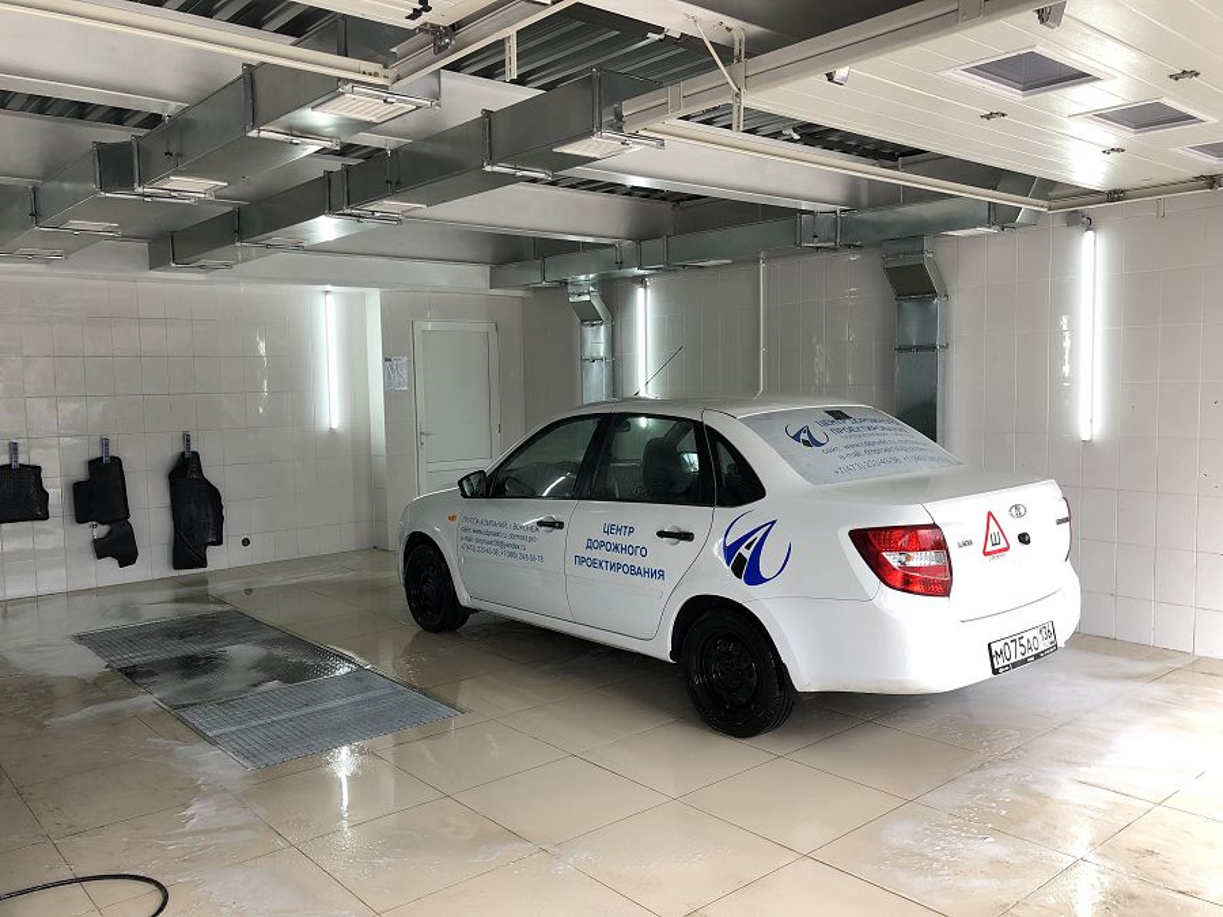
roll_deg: +1.1
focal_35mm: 28
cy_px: 458
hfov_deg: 63.4
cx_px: 612
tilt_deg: -4.6
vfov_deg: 49.7
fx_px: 989
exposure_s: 1/100
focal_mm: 3.99
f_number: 1.8
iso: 25
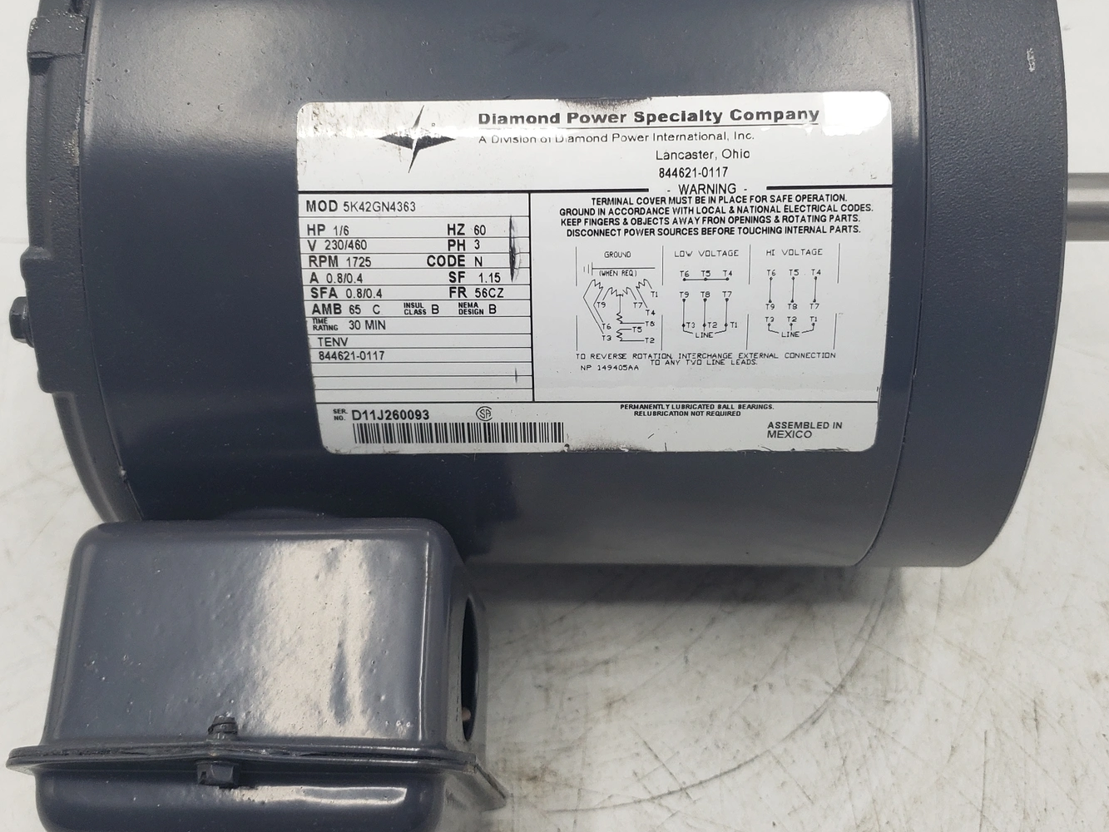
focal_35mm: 39
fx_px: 1250
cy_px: 367
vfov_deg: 36.8
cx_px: 566
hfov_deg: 47.9
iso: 50
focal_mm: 4.3
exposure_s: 1/176
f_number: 1.5
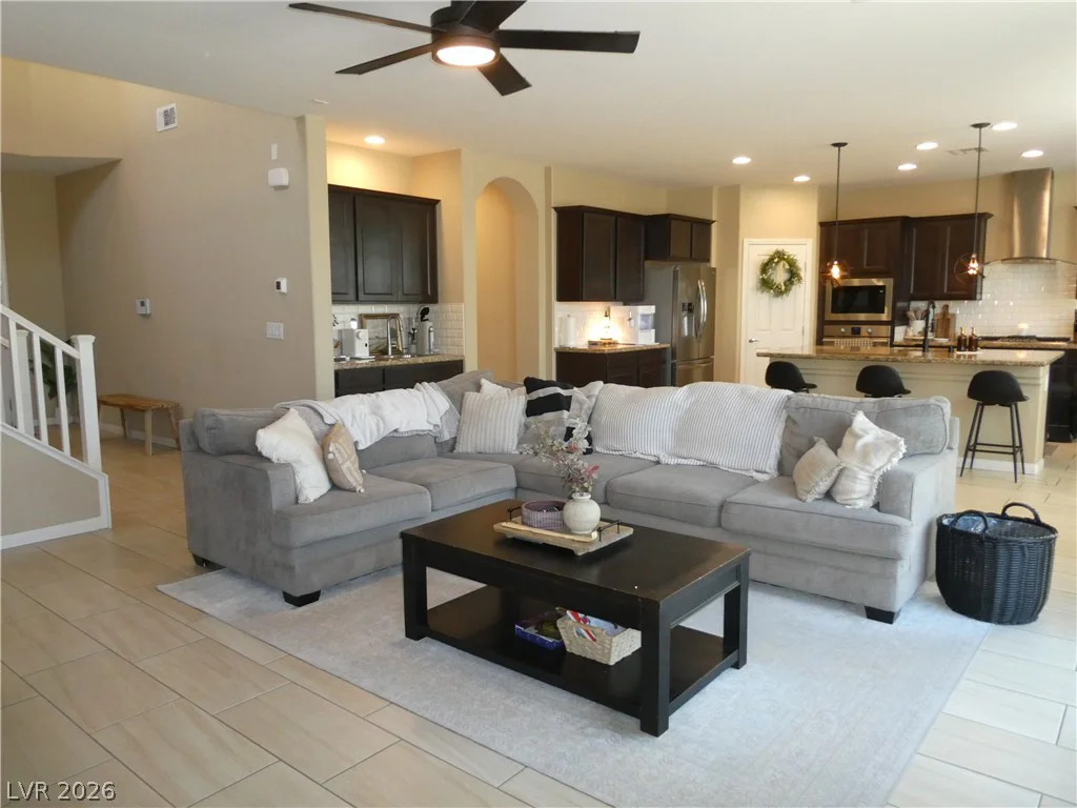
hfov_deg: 71.6
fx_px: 747
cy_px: 404
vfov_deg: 56.8
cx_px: 538
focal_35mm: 24
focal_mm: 4.3
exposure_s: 1/30
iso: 320
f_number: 3.3
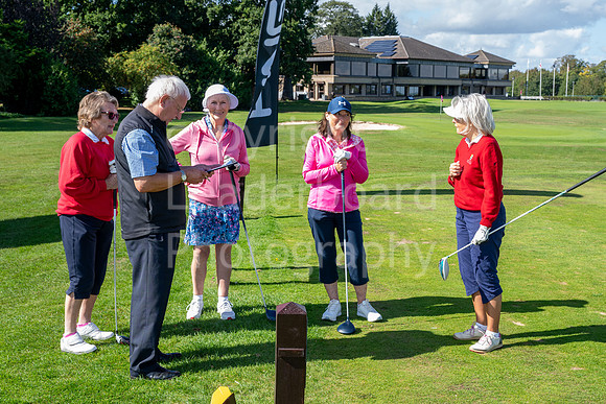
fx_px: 796
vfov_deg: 28.5
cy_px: 181
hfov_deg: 41.6
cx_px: 337
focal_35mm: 47
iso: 250
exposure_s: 1/200
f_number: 8
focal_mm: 42
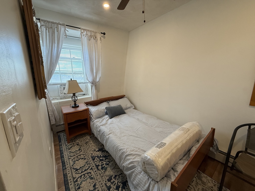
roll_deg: +2.0
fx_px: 103
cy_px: 96
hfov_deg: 102.1
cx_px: 128
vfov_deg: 85.7
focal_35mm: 14
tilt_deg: -11.2
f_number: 2.2
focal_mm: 2.22
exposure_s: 1/120
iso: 250
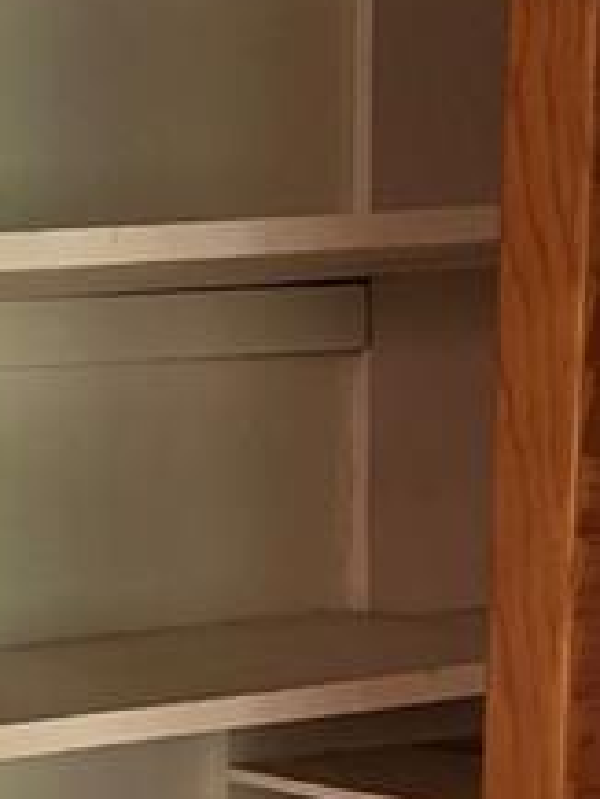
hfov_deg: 15.0
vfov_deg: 19.5
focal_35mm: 92
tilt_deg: -14.8
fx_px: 2124
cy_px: 1068
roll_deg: +3.8
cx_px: -265
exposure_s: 1/40
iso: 400
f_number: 1.5
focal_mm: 5.7
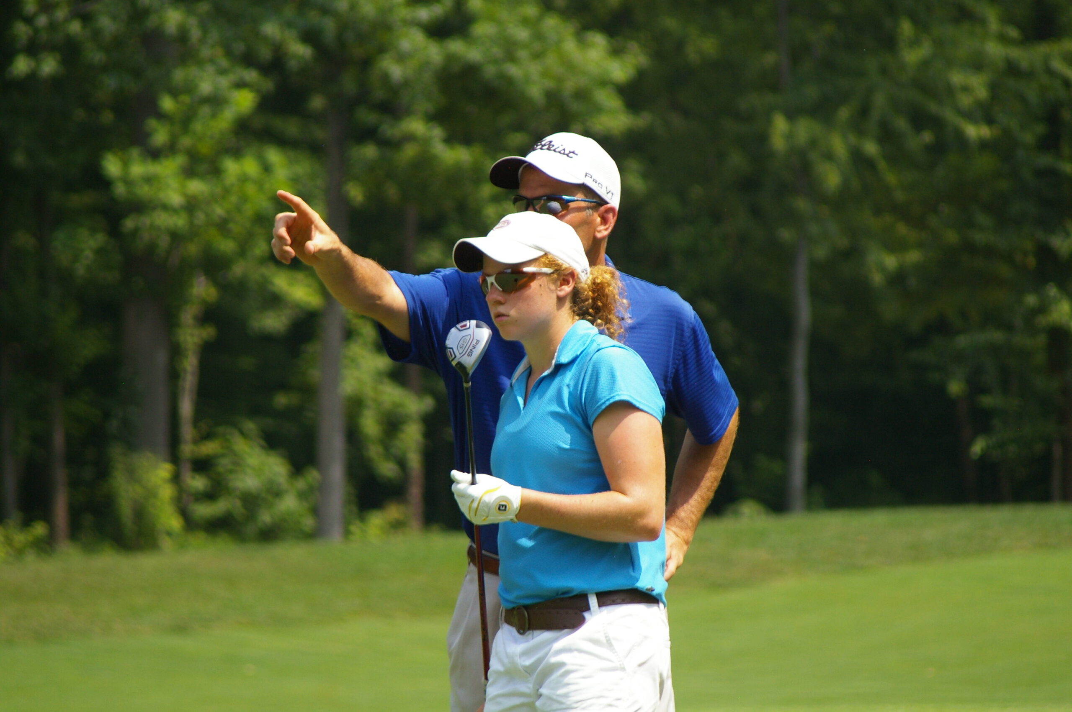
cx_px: 536
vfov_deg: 4.4
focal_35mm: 315
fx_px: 9371
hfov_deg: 6.5
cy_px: 356
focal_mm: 210
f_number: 8
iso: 400
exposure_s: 1/500
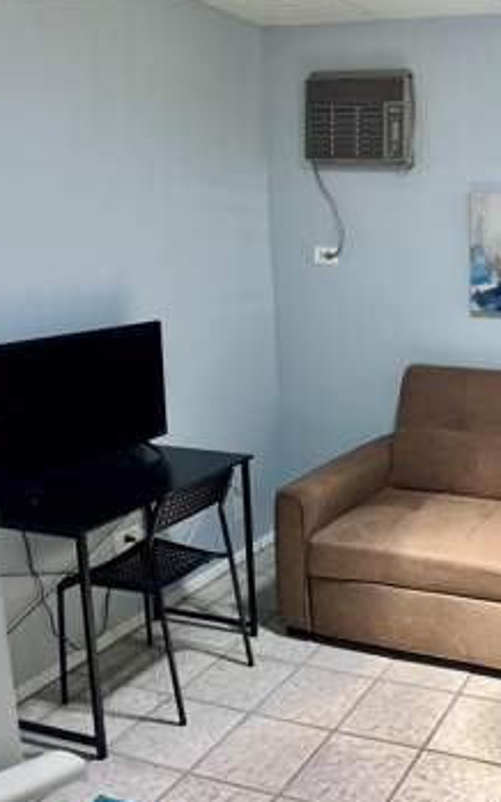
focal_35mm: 35
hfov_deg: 32.7
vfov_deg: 55.3
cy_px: 404
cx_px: 522
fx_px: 765
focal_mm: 6.86
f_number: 1.78
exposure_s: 1/60
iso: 200
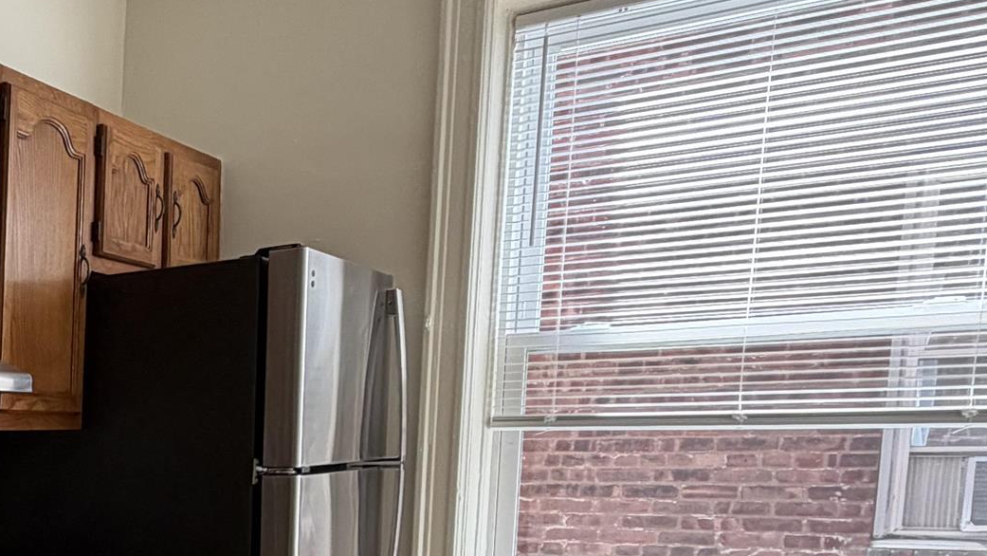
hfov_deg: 34.0
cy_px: 578
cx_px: -268
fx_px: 1178
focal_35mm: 45
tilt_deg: -6.1
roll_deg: +0.9
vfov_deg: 25.1
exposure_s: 1/121
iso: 125
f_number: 2.2
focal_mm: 2.22
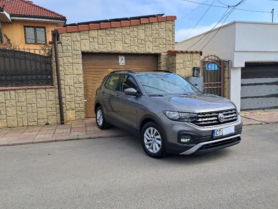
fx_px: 217
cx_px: 139
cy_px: 104
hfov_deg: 65.3
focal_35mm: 27
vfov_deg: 51.4
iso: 50
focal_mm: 4
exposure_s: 1/769
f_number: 1.8
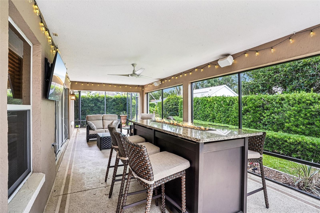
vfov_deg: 70.4
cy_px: 106
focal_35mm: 17
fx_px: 151
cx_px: 160
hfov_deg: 93.3
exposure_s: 1/5
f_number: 20
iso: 400
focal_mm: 17
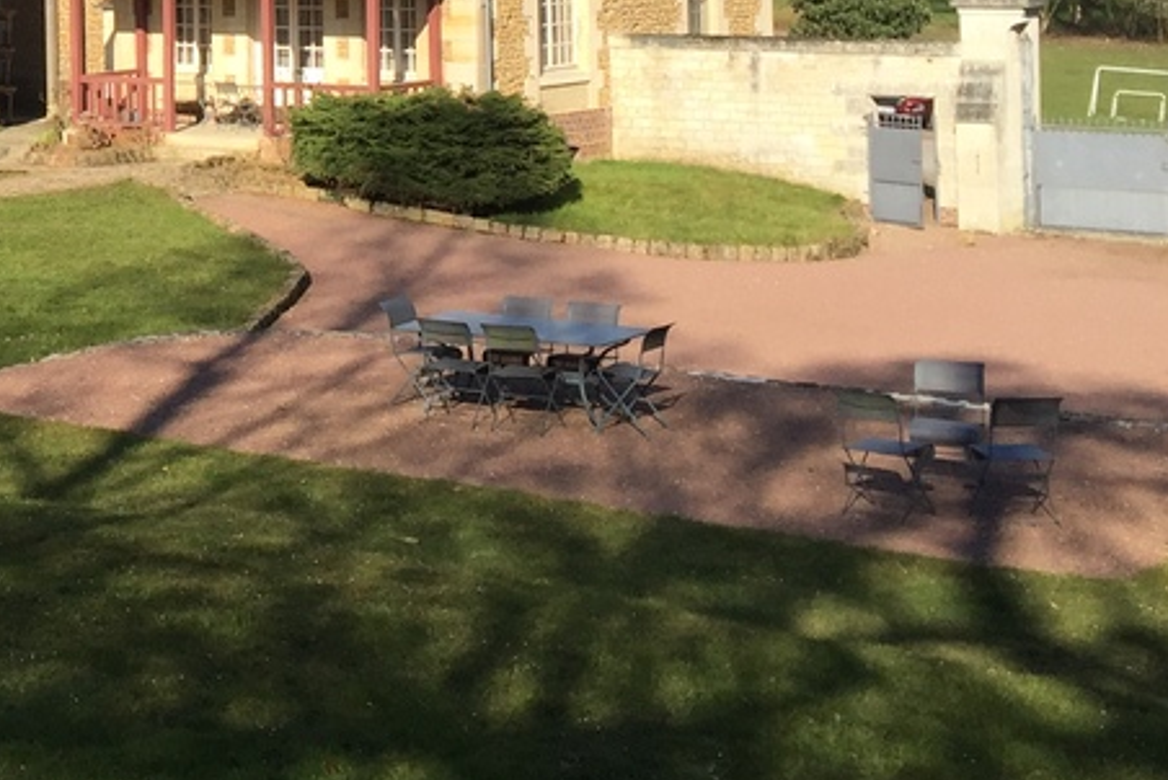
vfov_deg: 16.5
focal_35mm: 80
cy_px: -129
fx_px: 2597
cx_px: -134
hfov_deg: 23.7
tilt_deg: +1.3
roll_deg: +1.4
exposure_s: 1/1522
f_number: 2.2
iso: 32
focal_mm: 4.15
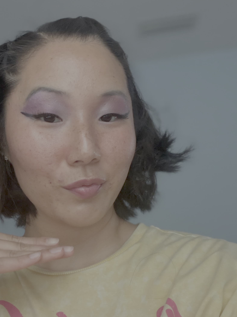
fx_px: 402
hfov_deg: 32.7
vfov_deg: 42.9
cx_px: 85
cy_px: 172
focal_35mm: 44
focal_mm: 2.71
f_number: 1.9
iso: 250
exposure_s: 1/60
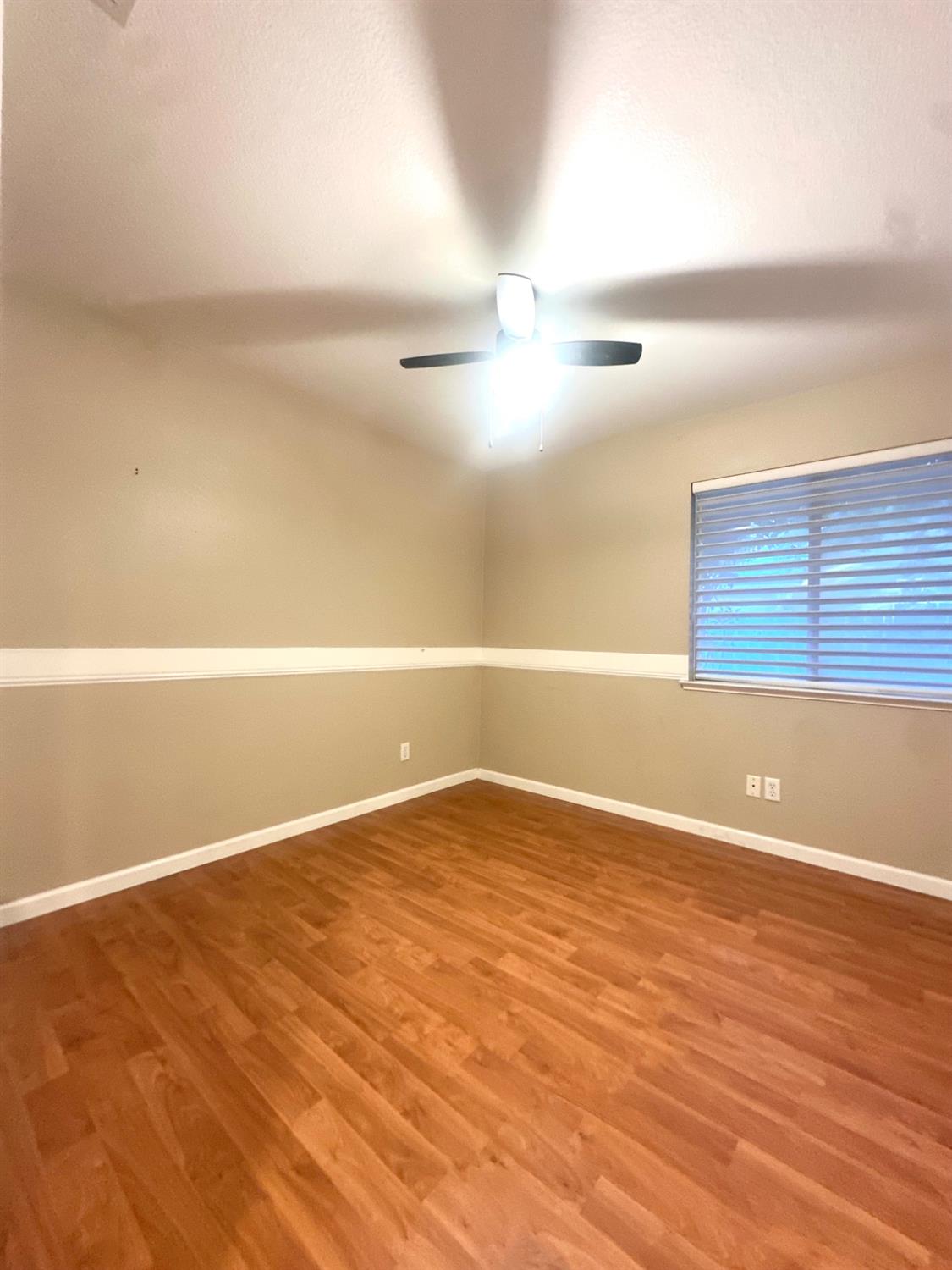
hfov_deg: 85.7
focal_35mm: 14
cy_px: 635
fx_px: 513
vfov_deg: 102.1
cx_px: 476
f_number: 2.2
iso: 640
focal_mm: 2.22
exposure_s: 1/60
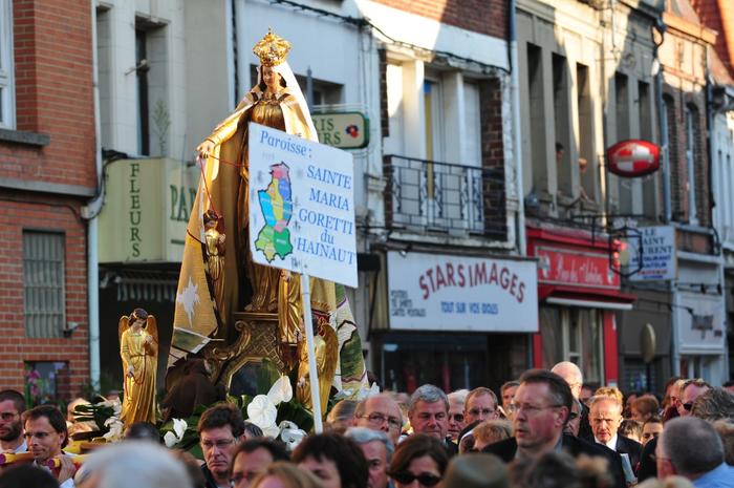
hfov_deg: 13.1
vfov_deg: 8.7
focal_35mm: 158
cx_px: 367
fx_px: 3207
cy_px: 244
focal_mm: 105
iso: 320
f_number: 4.5
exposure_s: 1/640
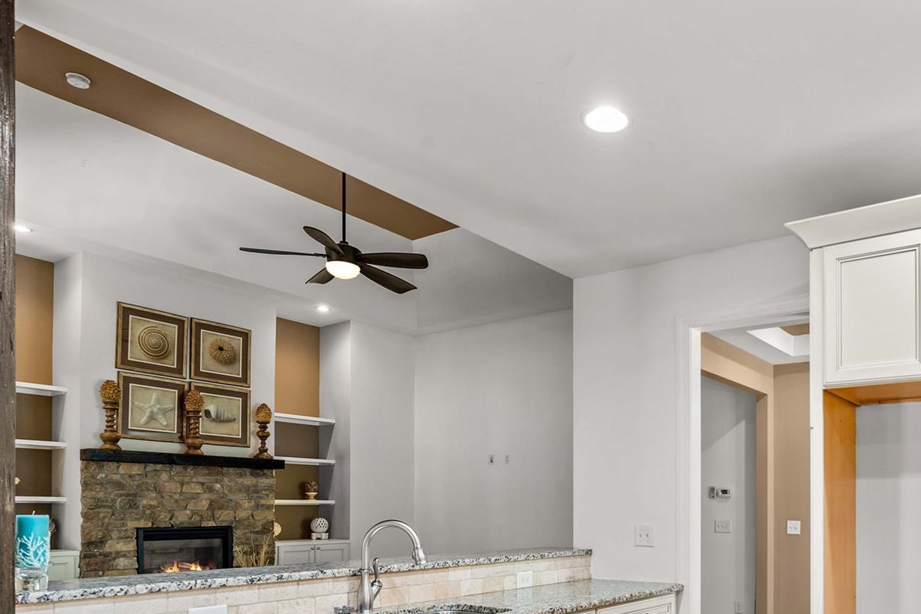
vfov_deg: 45.1
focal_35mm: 27
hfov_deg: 65.0
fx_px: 691
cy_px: 506
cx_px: 638
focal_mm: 16
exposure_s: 1.3
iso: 100
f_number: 8
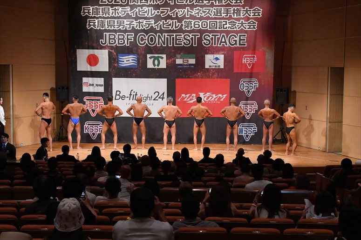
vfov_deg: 18.9
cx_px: 180
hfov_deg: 28.1
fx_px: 722
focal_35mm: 72
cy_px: 120
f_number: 5.6
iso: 9000
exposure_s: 1/400
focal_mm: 48
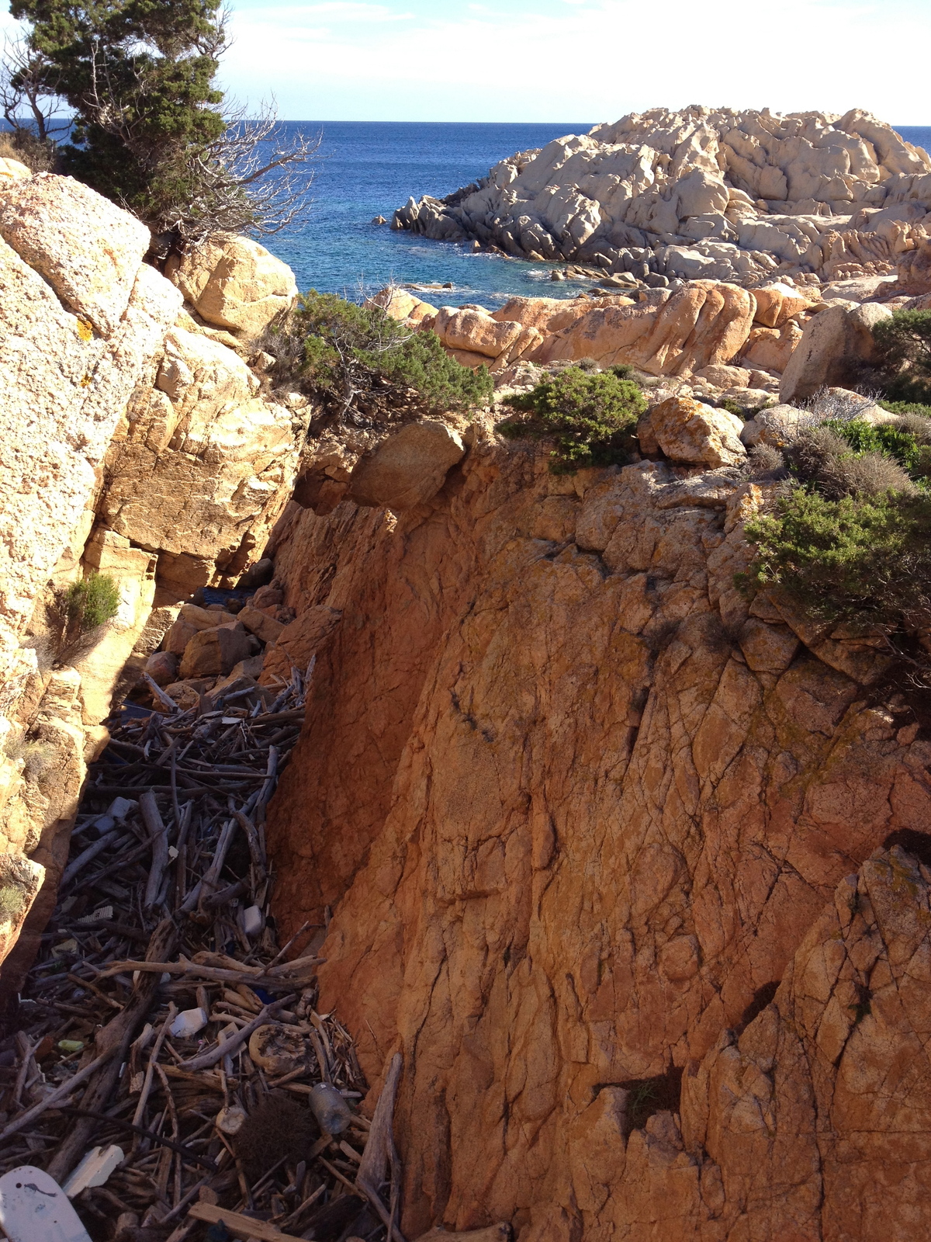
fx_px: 1255
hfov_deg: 40.7
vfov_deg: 52.6
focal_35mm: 35
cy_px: 621
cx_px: 466
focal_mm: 4.28
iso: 64
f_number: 2.4
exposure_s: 1/681
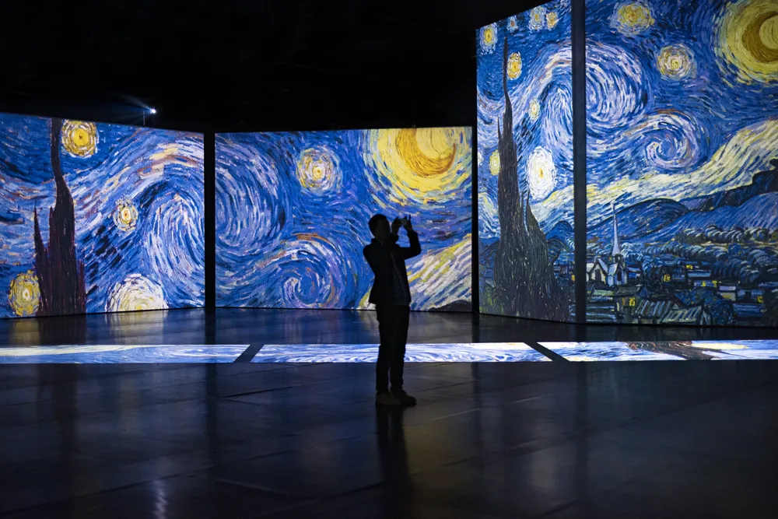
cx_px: 389
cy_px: 260
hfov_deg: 39.6
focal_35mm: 50
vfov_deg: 27.0
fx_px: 1081
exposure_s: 1/125
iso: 3200
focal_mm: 50
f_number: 1.4
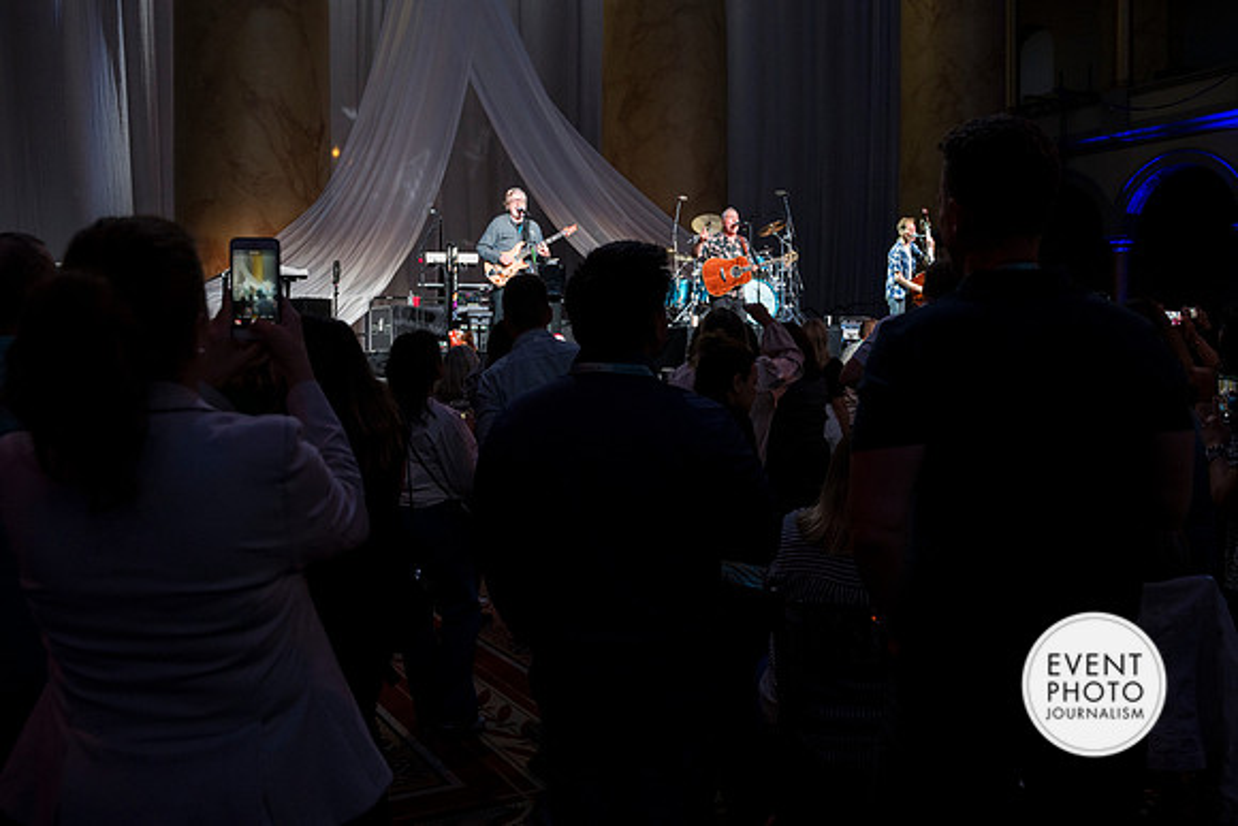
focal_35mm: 30
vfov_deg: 43.4
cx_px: 619
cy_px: 413
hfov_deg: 61.7
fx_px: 1037
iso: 800
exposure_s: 1/100
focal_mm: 28
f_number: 4
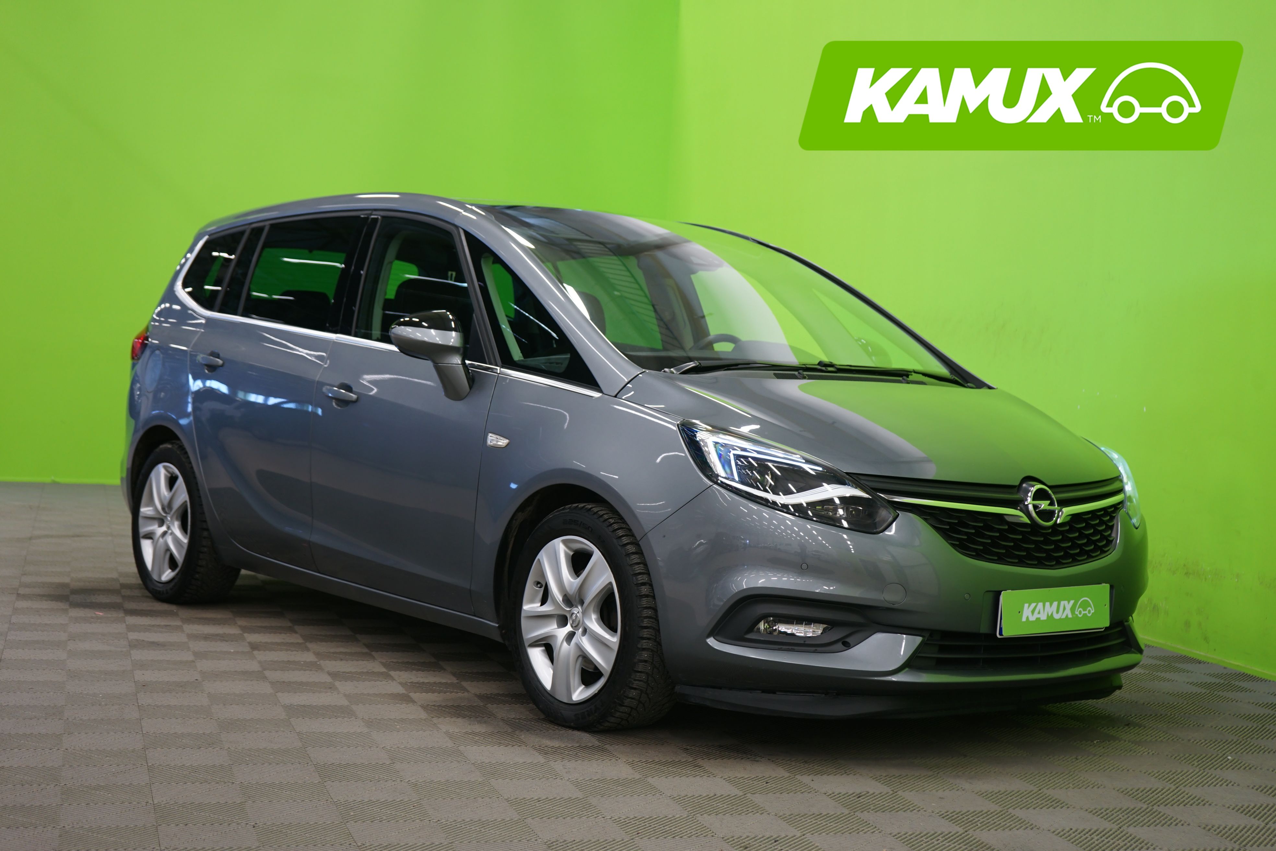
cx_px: 638
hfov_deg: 38.2
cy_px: 426
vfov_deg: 26.0
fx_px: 1843
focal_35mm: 52
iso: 400
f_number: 5
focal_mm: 52
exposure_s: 1/8
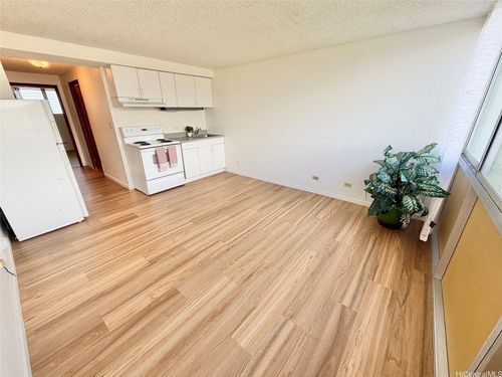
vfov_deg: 85.7
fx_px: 203
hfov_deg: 102.1
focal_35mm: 14
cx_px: 251
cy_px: 188
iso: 50
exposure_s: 1/121
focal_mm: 2.22
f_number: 2.2
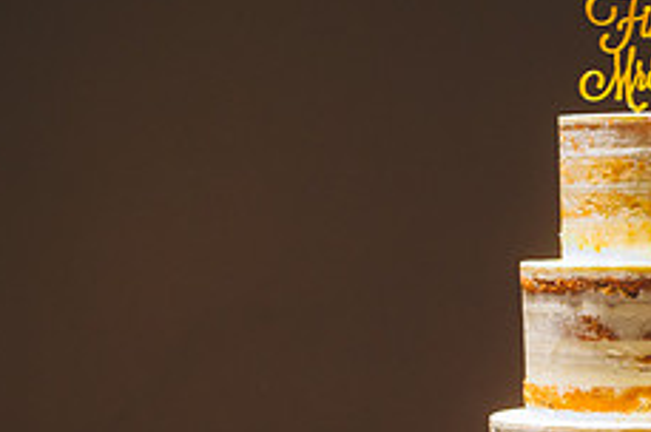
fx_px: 3377
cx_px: 641
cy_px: 617
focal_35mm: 187
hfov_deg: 10.9
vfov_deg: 7.2
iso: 2500
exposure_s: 1/125
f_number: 2.8
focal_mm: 62
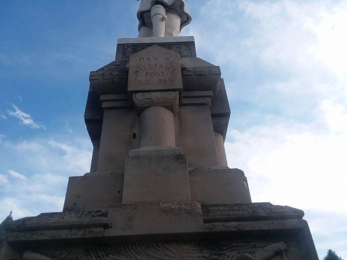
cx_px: 174
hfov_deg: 61.7
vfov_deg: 48.2
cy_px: 130
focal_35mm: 29
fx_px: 291
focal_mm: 2.47
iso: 40
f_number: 1.9
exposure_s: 1/1157
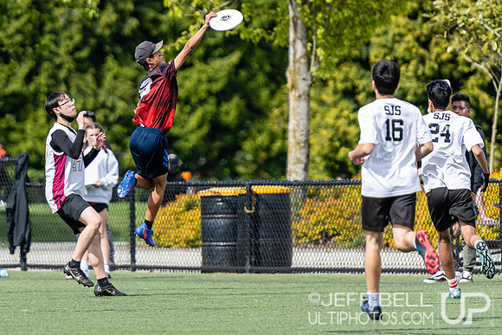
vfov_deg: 2.6
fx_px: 7483
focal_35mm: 537
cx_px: 167
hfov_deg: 3.8
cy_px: 86
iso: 200
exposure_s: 1/2500
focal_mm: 200
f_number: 2.8
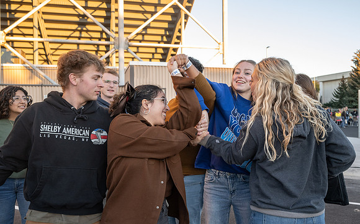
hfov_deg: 58.8
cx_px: 192
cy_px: 120
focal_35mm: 33
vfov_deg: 38.8
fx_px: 319
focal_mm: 30
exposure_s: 1/250
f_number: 5
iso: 1000
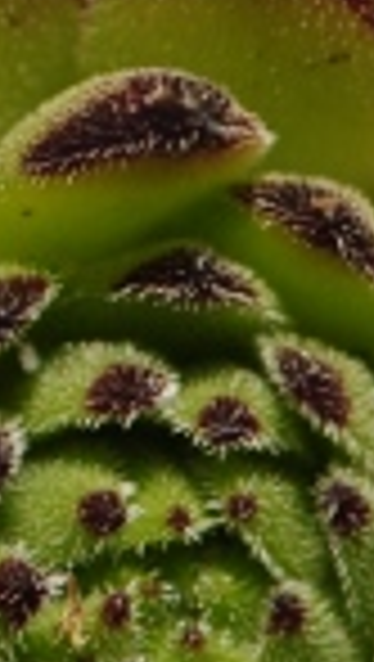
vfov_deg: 3.0
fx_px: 12778
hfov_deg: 1.7
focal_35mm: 727
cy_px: 68
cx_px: -509
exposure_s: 1/250
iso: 100
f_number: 9
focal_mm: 85
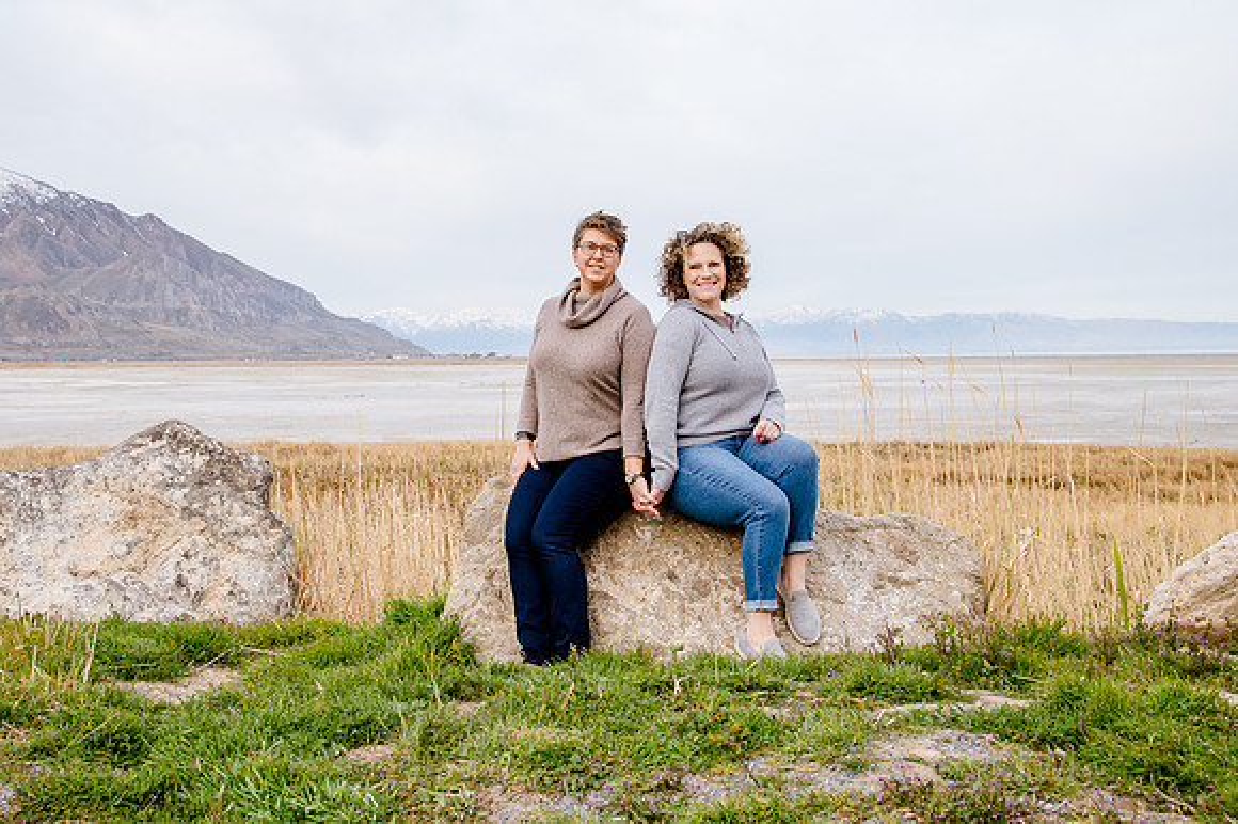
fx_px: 1321
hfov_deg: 50.2
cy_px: 341
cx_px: 565
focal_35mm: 38
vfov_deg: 34.6
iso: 200
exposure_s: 1/250
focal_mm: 32
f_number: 5.6
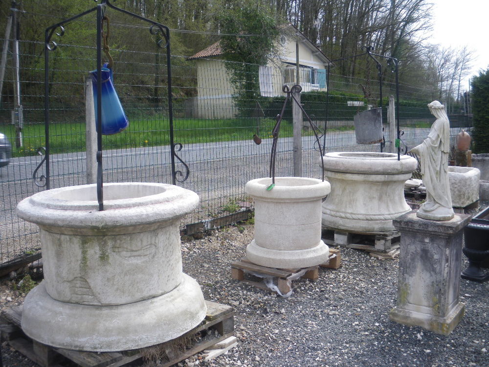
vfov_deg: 39.7
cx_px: 244
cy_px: 184
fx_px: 509
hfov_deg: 51.4
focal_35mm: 36
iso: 64
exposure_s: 1/320
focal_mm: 6.3
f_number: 3.5
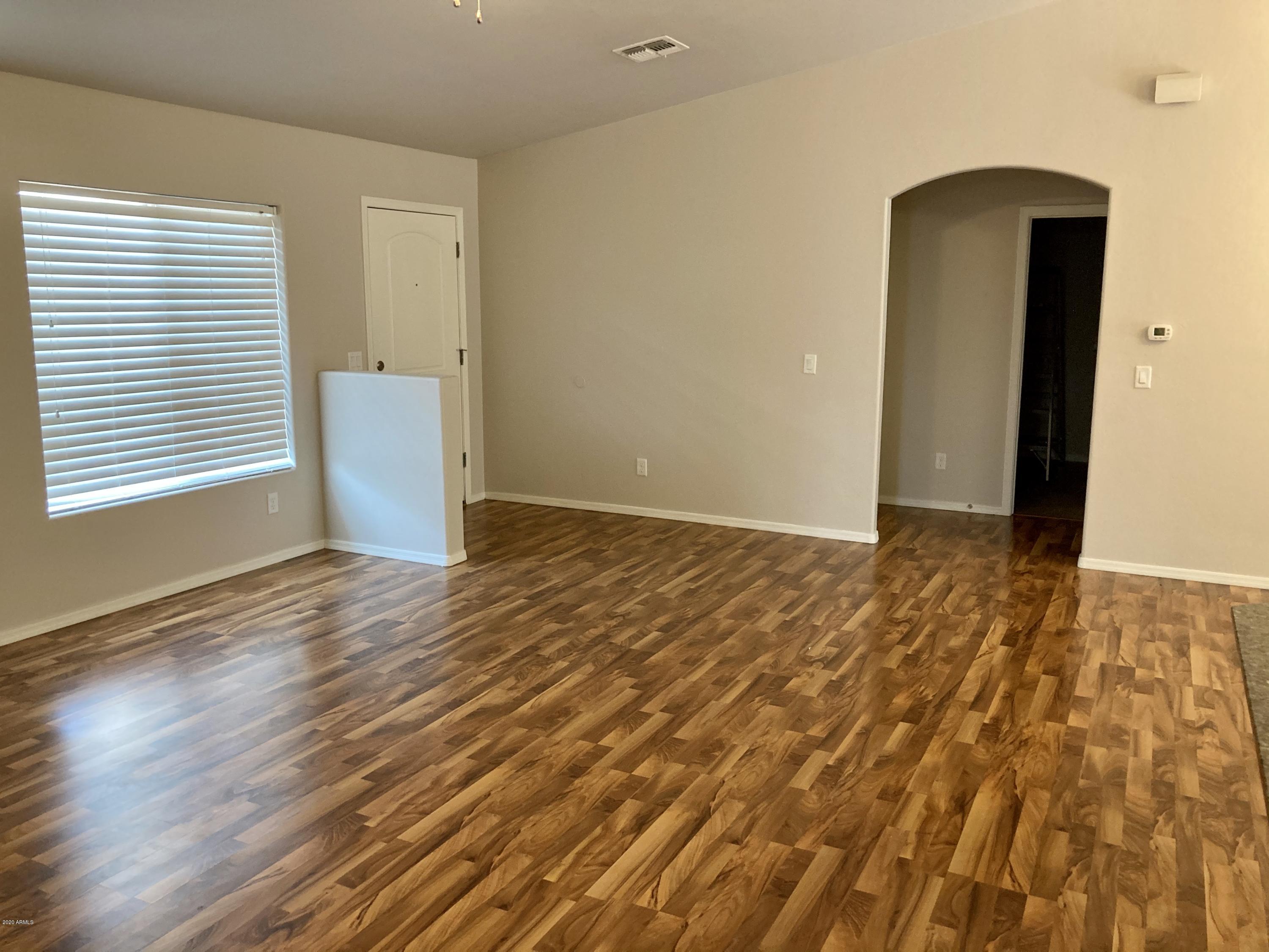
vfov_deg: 49.7
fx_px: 1026
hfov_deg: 63.4
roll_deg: -0.4
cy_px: 476
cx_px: 634
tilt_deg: -9.4
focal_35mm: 28
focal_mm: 3.99
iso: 200
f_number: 1.8
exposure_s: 1/60
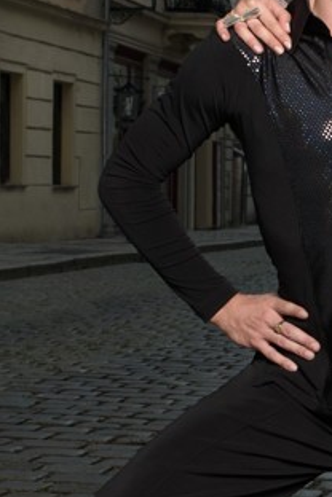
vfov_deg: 17.6
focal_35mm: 116
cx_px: 522
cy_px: 243
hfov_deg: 11.3
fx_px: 1605
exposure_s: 1/125
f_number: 6.3
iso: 320
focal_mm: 35
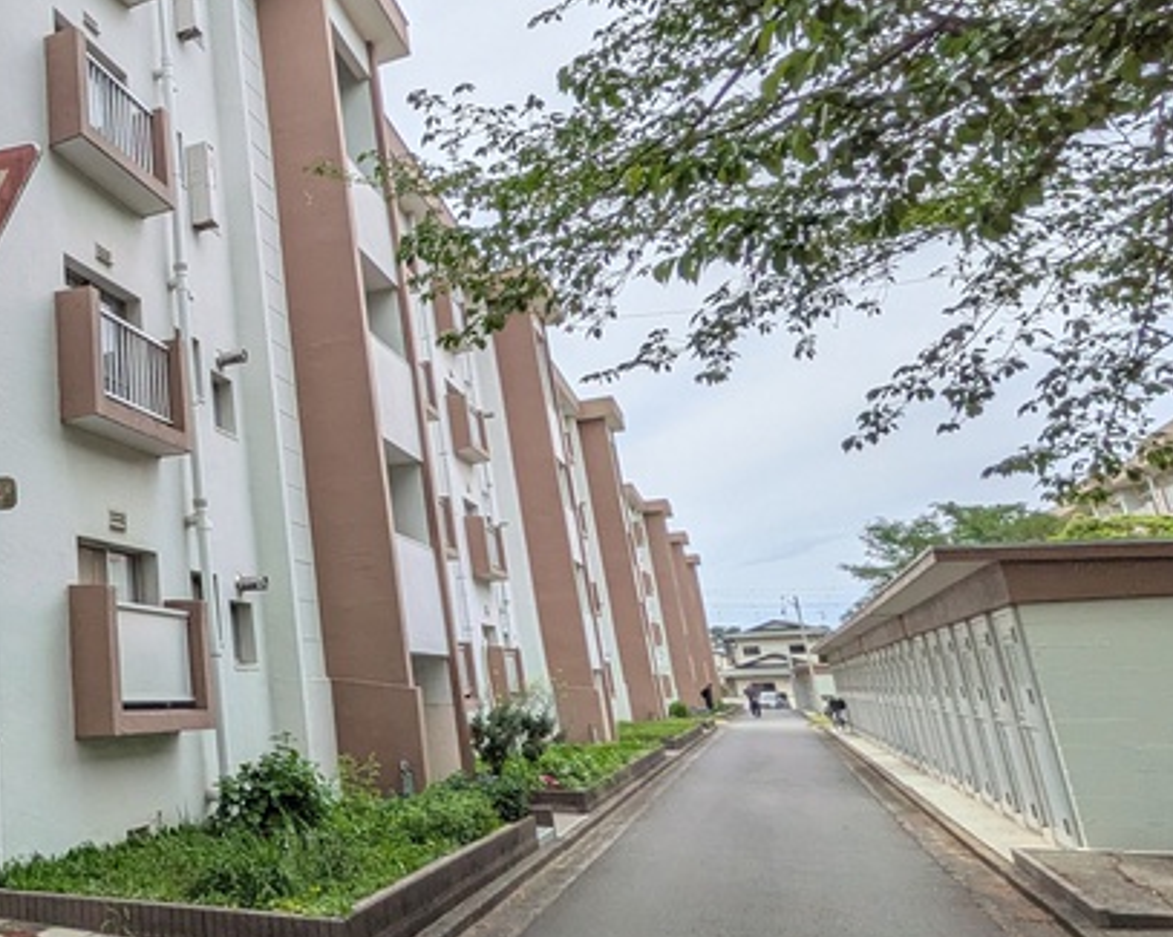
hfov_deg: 45.9
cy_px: 392
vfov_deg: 45.6
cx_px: -26
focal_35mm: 32
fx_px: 1110
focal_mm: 1.83
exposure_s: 1/3205
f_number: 2.2
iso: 50
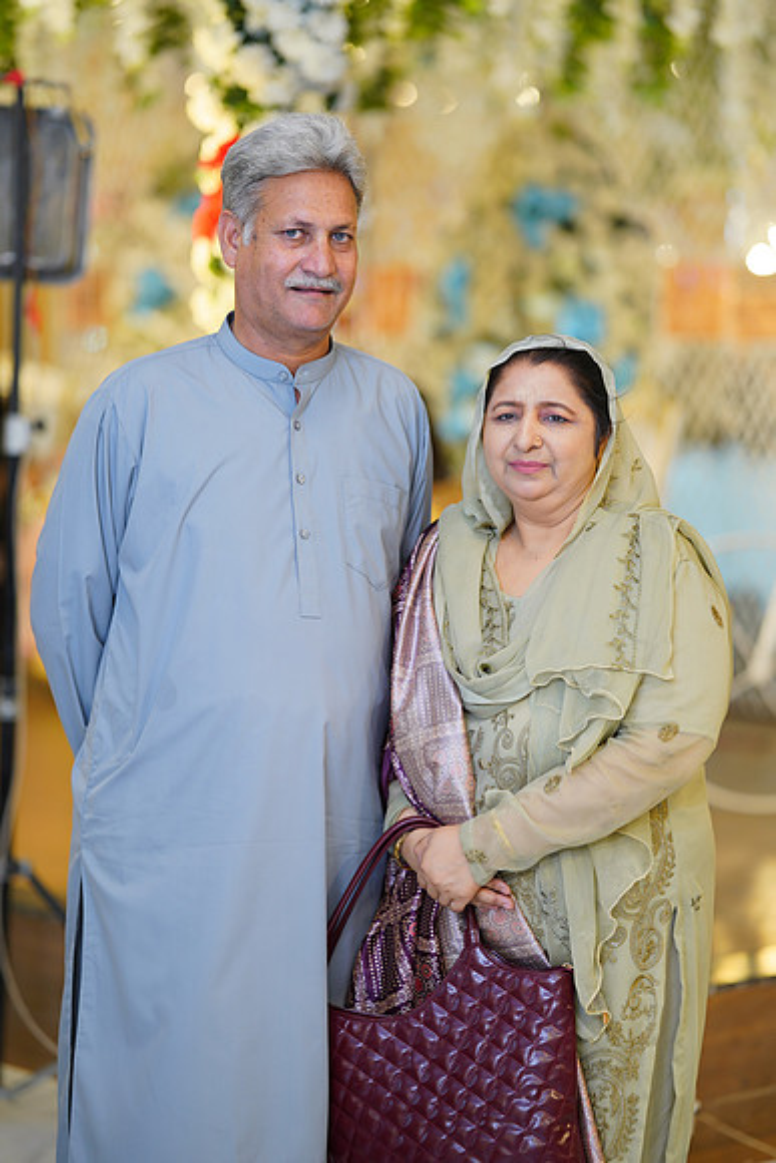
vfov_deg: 23.9
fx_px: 2746
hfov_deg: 16.1
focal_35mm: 85
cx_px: 388
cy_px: 582
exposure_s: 1/200
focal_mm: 85
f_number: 1.6
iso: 100
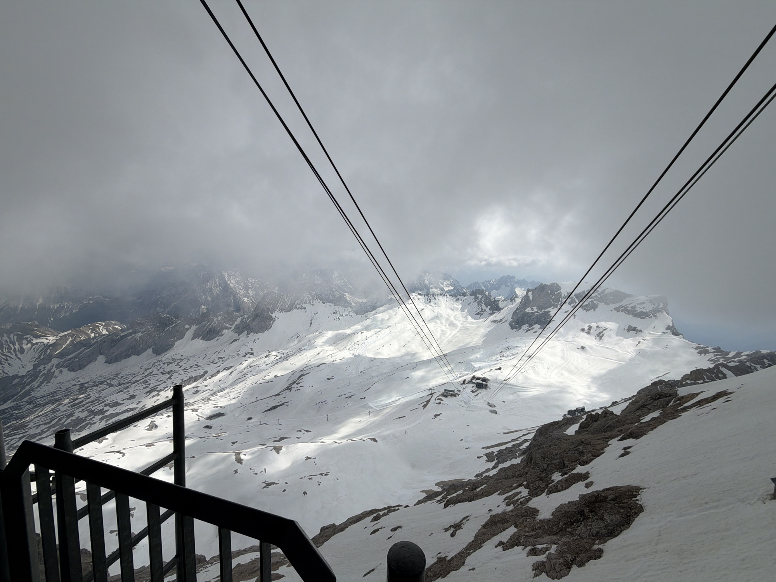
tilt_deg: -5.4
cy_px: 291
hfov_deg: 102.1
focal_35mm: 14
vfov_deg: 85.7
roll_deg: -1.6
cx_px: 388
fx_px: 314
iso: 20
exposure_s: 1/2611
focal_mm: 2.22
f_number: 2.2
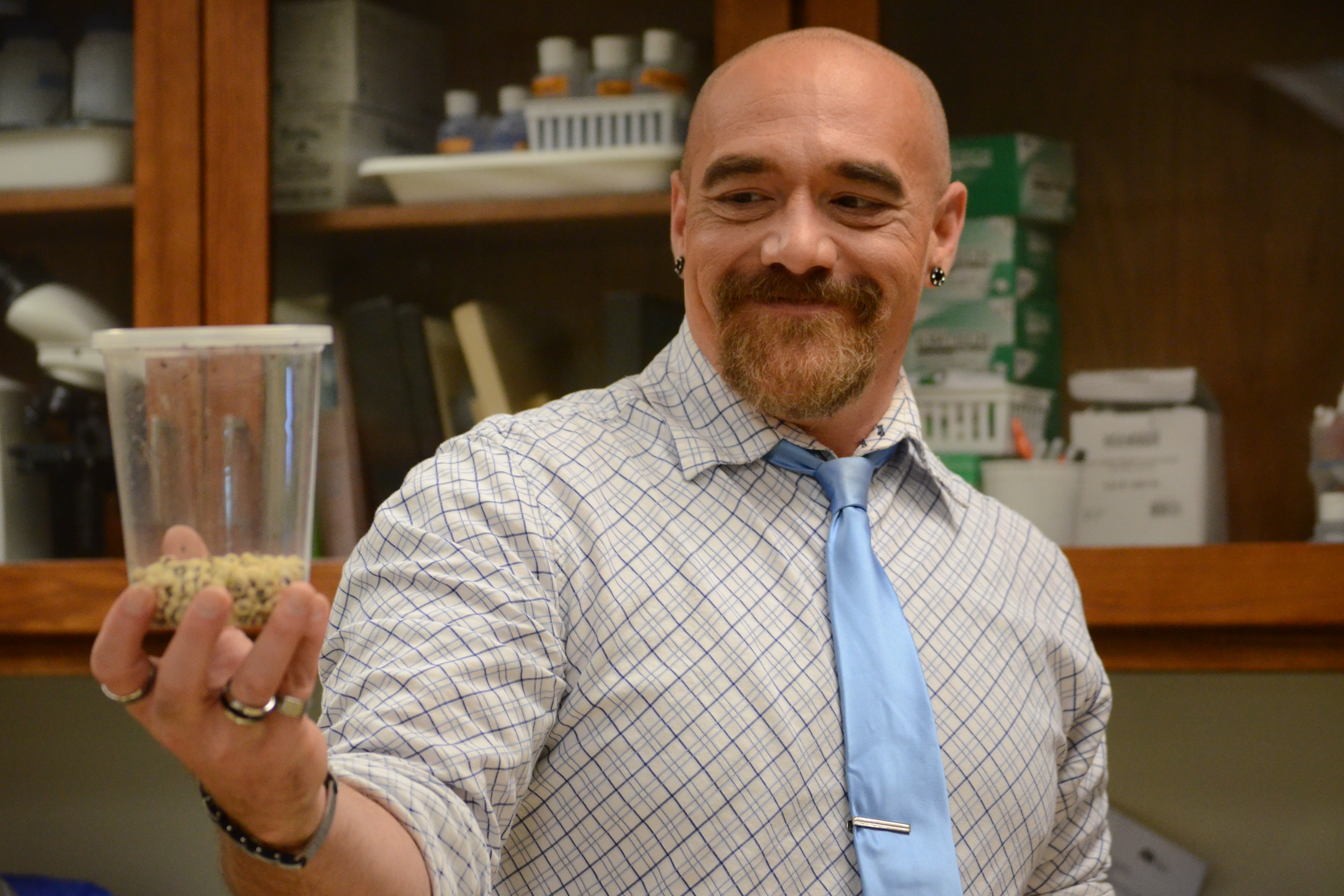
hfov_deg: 19.8
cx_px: 672
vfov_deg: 13.3
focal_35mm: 103
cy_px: 447
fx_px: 3845
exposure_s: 1/200
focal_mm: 68
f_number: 4.2
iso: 2500
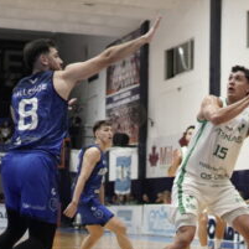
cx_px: 234
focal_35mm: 103
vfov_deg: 16.9
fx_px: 838
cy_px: 148
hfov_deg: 16.6
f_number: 1.4
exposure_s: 1/5000
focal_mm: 35
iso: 5000
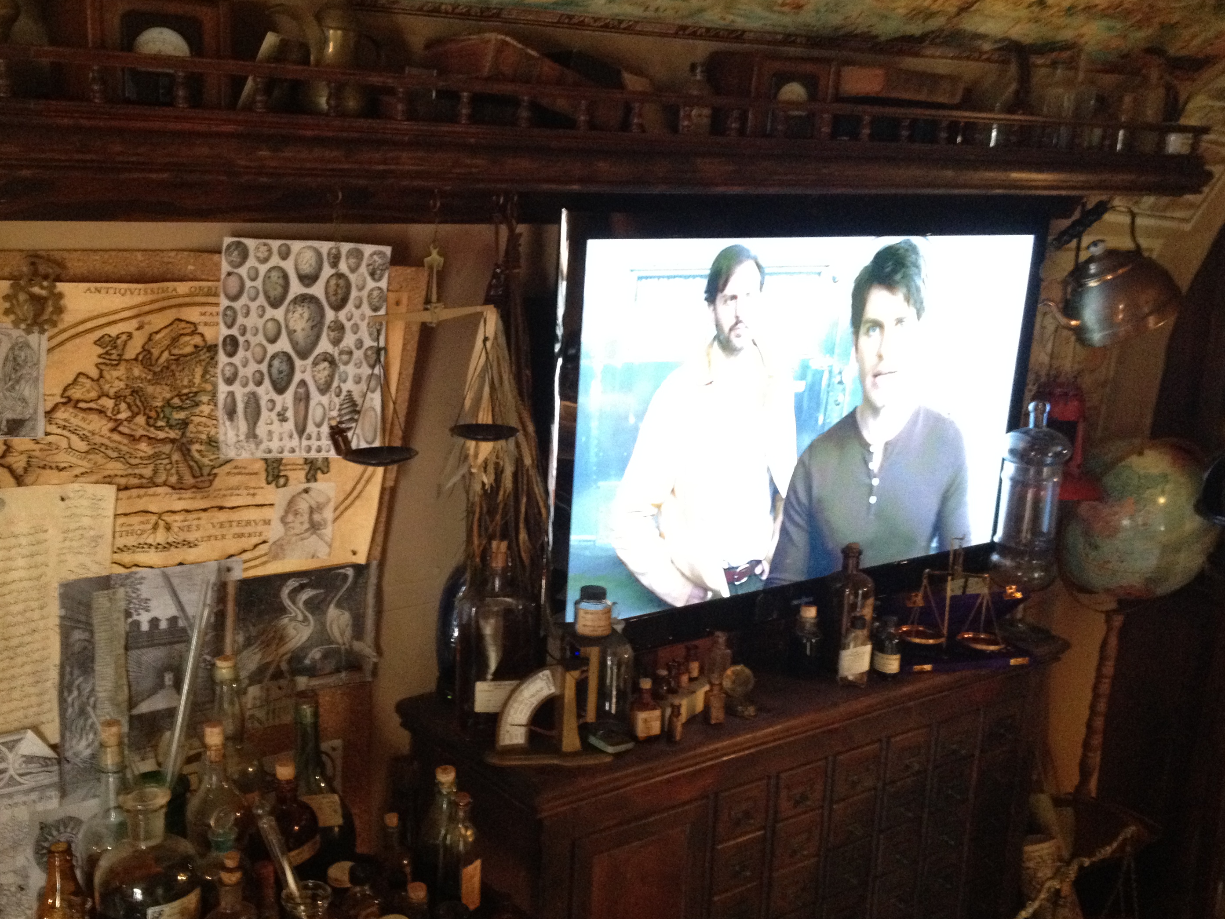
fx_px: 1451
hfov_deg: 45.6
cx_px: 524
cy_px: 488
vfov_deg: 35.1
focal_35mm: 41
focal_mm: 4.28
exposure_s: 1/15
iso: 400
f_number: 2.4
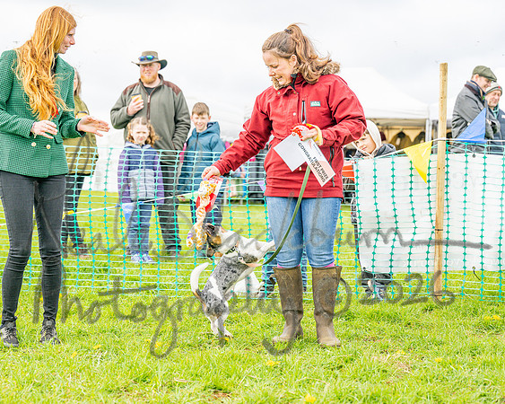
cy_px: 202
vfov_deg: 19.4
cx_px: 255
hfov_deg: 24.2
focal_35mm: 79
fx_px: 1178
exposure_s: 1/1600
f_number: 4
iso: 400
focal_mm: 70
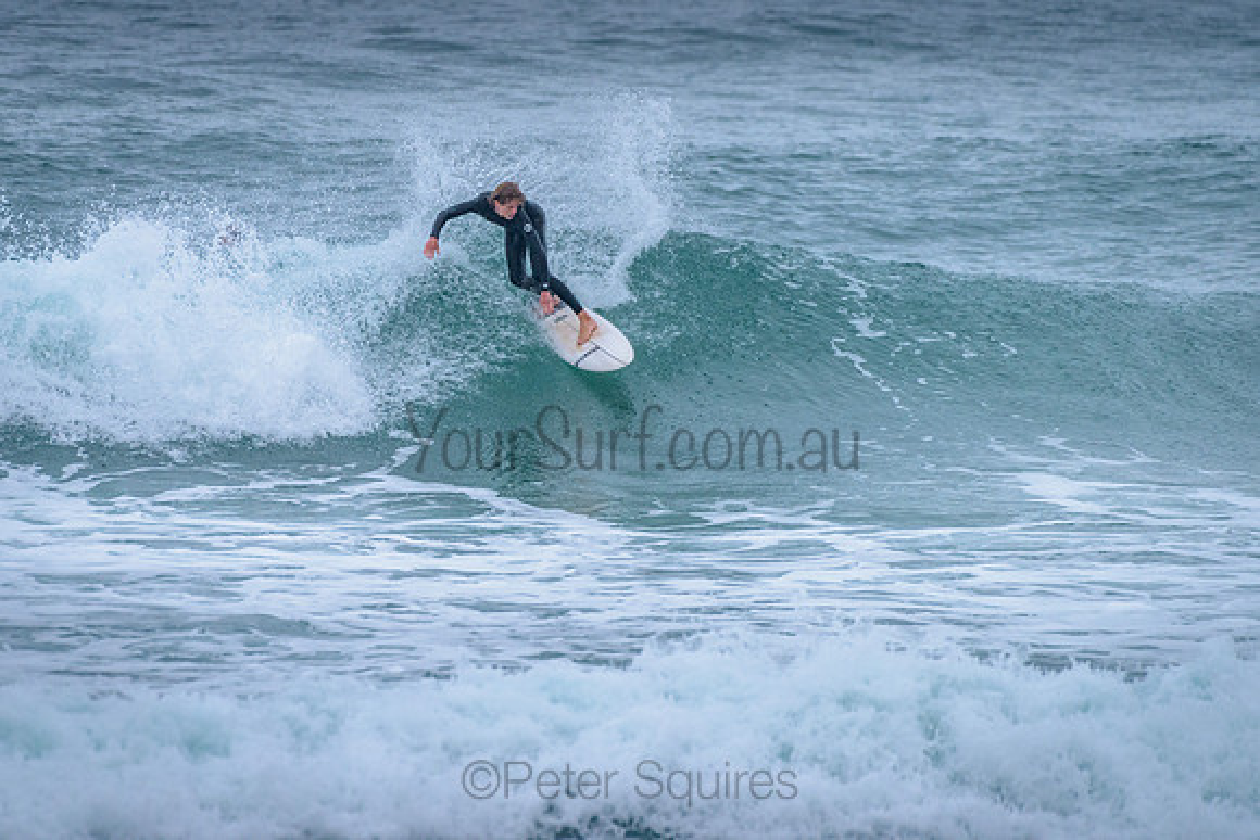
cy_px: 325
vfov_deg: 2.2
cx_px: 569
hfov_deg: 3.4
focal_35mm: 613
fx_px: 21454
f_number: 5.6
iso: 1250
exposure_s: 1/2000
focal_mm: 500
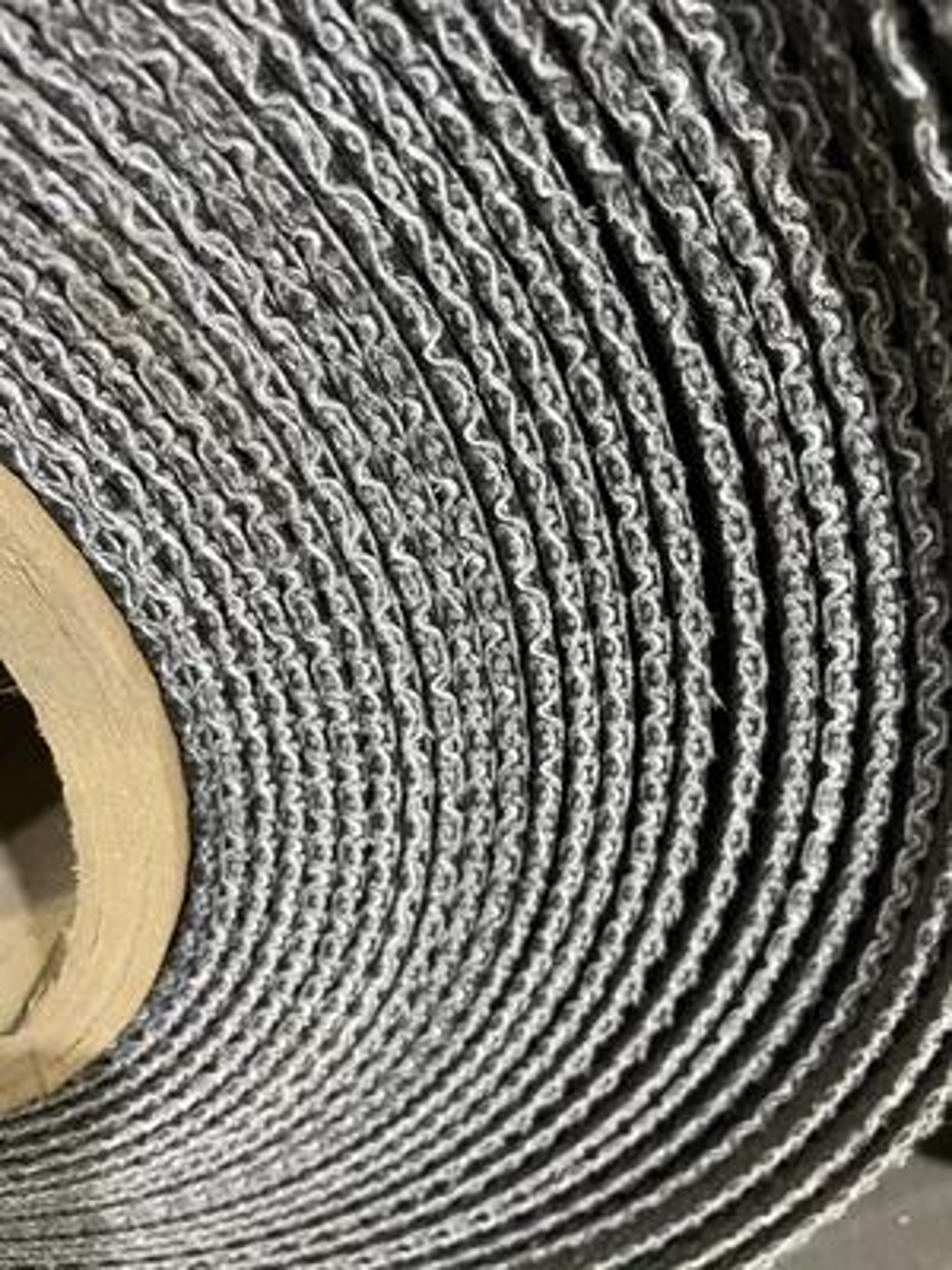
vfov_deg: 67.3
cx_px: 476
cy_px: 635
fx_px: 953
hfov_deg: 53.1
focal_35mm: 26
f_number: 1.6
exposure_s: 1/60
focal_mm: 4.2
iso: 400
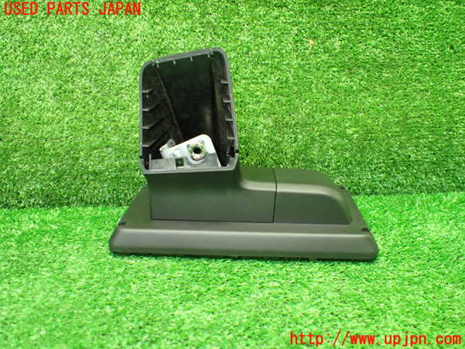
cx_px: 232
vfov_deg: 46.8
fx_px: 403
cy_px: 174
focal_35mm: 30
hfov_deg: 60.0
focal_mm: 5.4
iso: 800
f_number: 2.3
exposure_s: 1/60
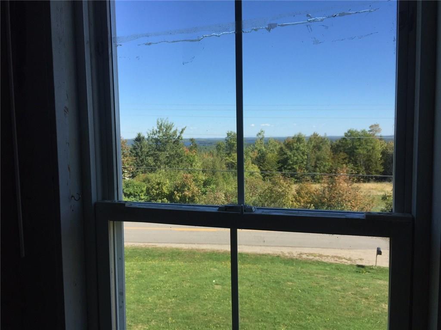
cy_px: 165
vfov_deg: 48.2
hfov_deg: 61.7
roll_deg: -0.6
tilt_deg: -4.8
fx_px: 369
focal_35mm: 29
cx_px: 220
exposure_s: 1/1582
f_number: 2.2
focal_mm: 4.15
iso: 32
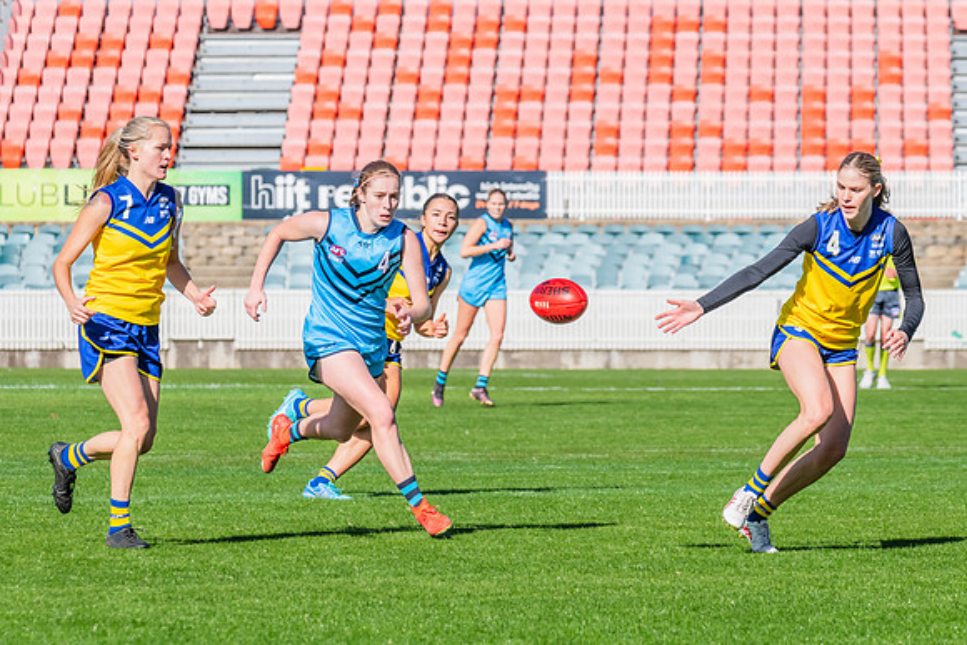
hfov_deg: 7.0
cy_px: 298
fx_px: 7956
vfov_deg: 4.6
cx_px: 477
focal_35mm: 296
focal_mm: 250
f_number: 13
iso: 800
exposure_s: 1/1250
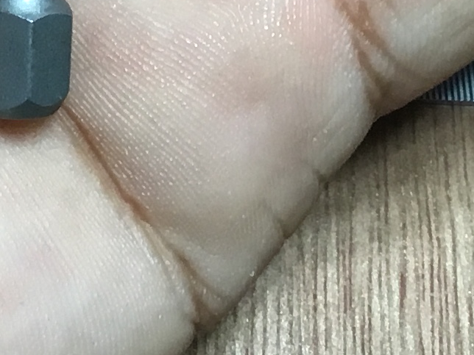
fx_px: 2150
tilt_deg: -57.6
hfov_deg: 12.4
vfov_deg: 8.7
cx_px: 0
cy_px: -475
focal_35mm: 157
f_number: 2.4
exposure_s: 1/33
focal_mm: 3.3
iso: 32
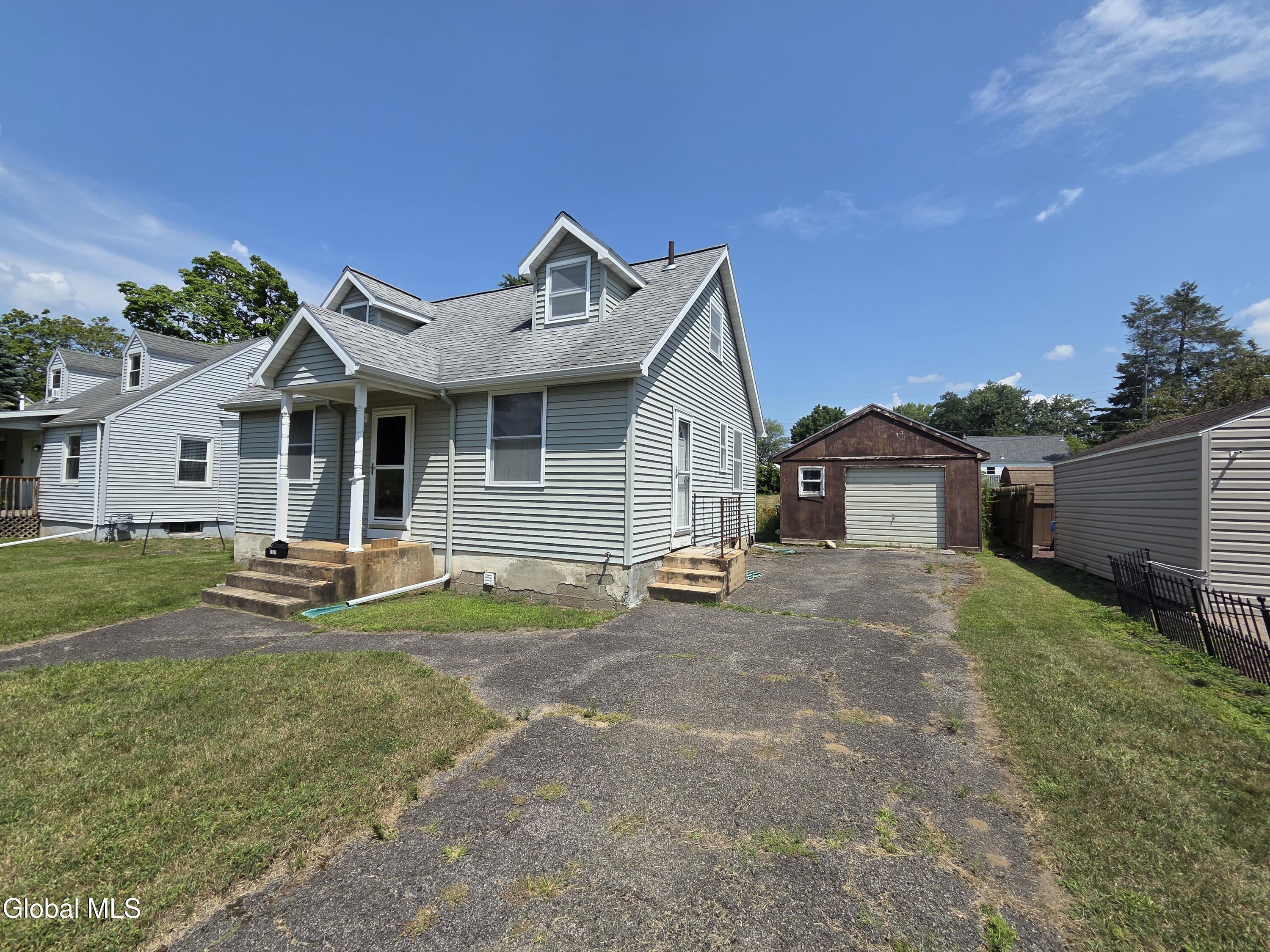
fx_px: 477
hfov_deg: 106.2
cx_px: 635
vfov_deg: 89.9
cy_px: 476
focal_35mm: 13
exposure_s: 1/2436
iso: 50
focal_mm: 2.2
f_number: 2.2
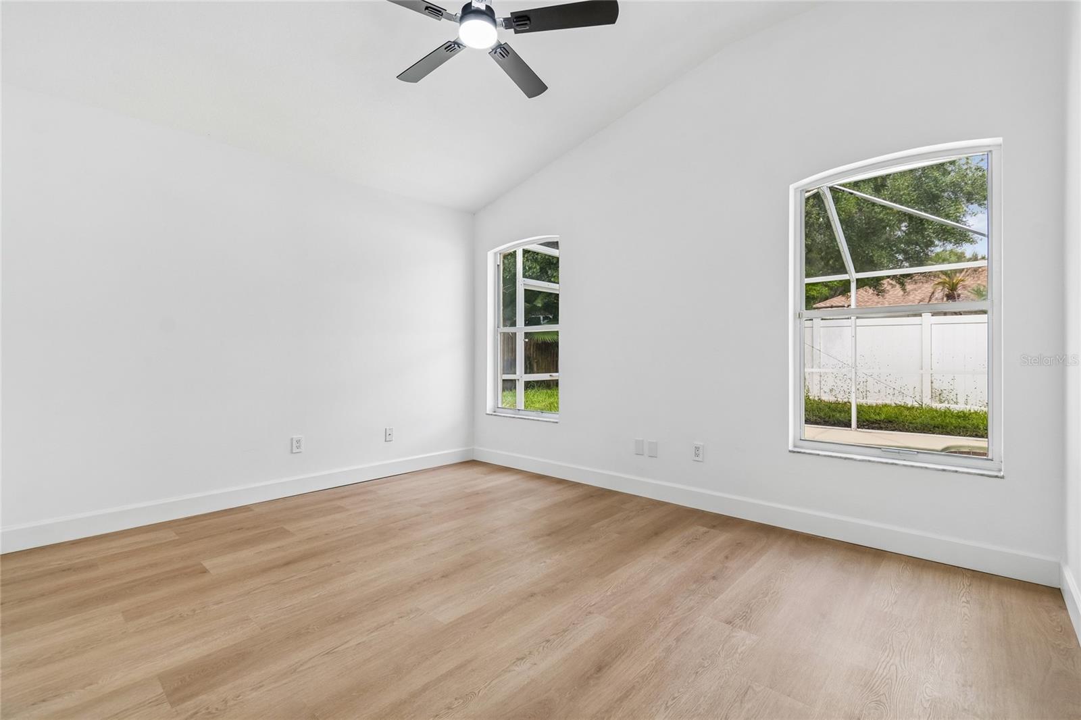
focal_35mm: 15
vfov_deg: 77.3
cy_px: 360
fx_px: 450
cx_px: 540
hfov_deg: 100.4
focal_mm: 10
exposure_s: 1/25
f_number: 7.1
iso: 100
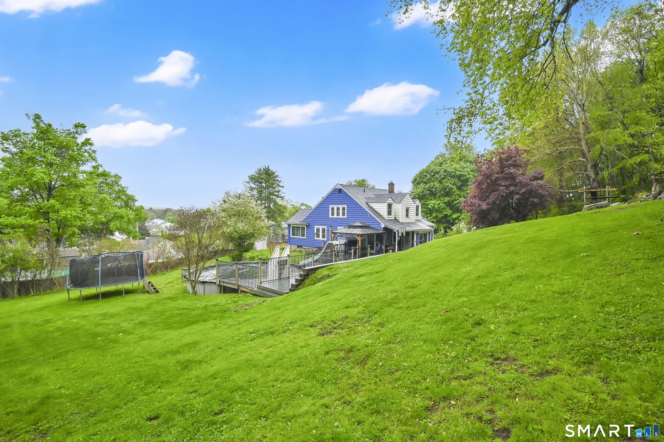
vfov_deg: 73.7
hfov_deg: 96.8
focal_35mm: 16
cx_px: 332
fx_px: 295
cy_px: 221
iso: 800
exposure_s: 1/800
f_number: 8
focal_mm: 16
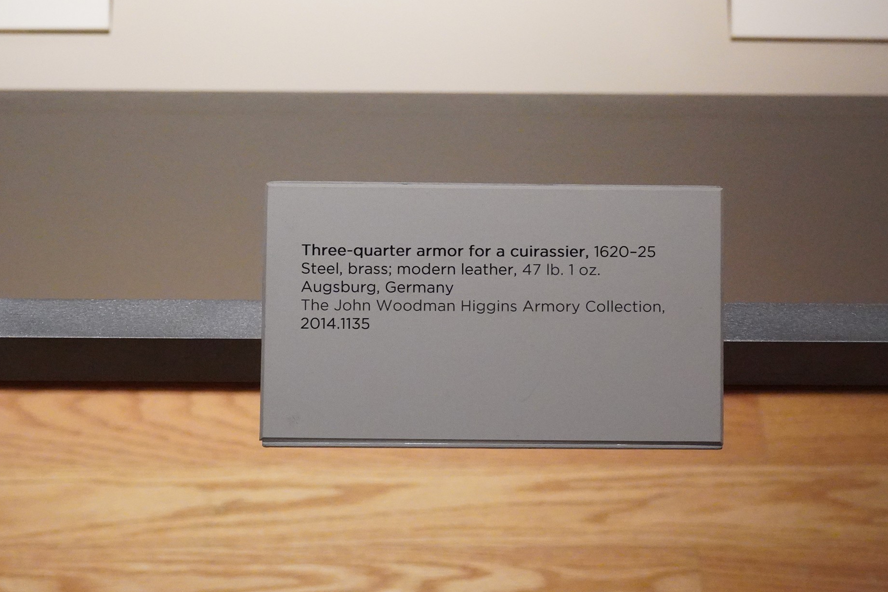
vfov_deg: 21.2
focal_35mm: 64
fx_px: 1579
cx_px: 474
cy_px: 309
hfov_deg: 31.4
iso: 10000
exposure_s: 1/80
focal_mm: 59
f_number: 9
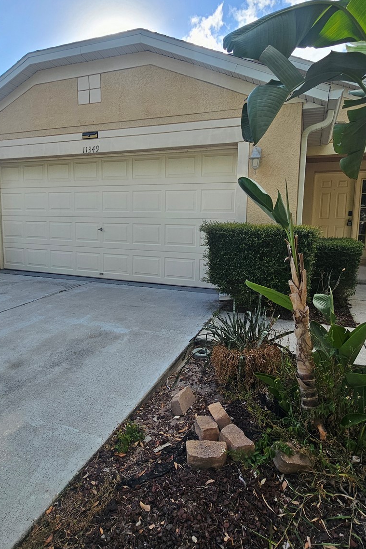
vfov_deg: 86.9
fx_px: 290
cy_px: 263
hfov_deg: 64.5
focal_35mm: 19
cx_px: 188
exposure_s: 1/1102
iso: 50
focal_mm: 2.2
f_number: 2.2
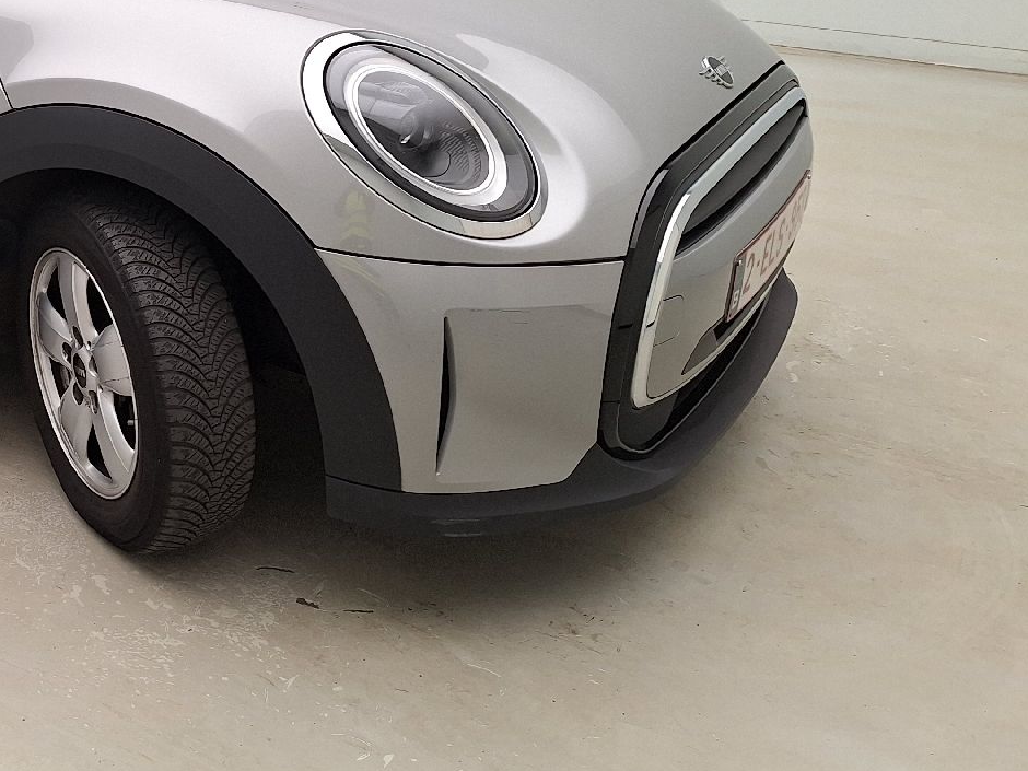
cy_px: 100
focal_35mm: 47
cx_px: -19
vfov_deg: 29.8
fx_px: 1396
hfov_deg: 36.1
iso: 40
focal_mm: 5.54
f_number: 1.8
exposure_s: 1/100
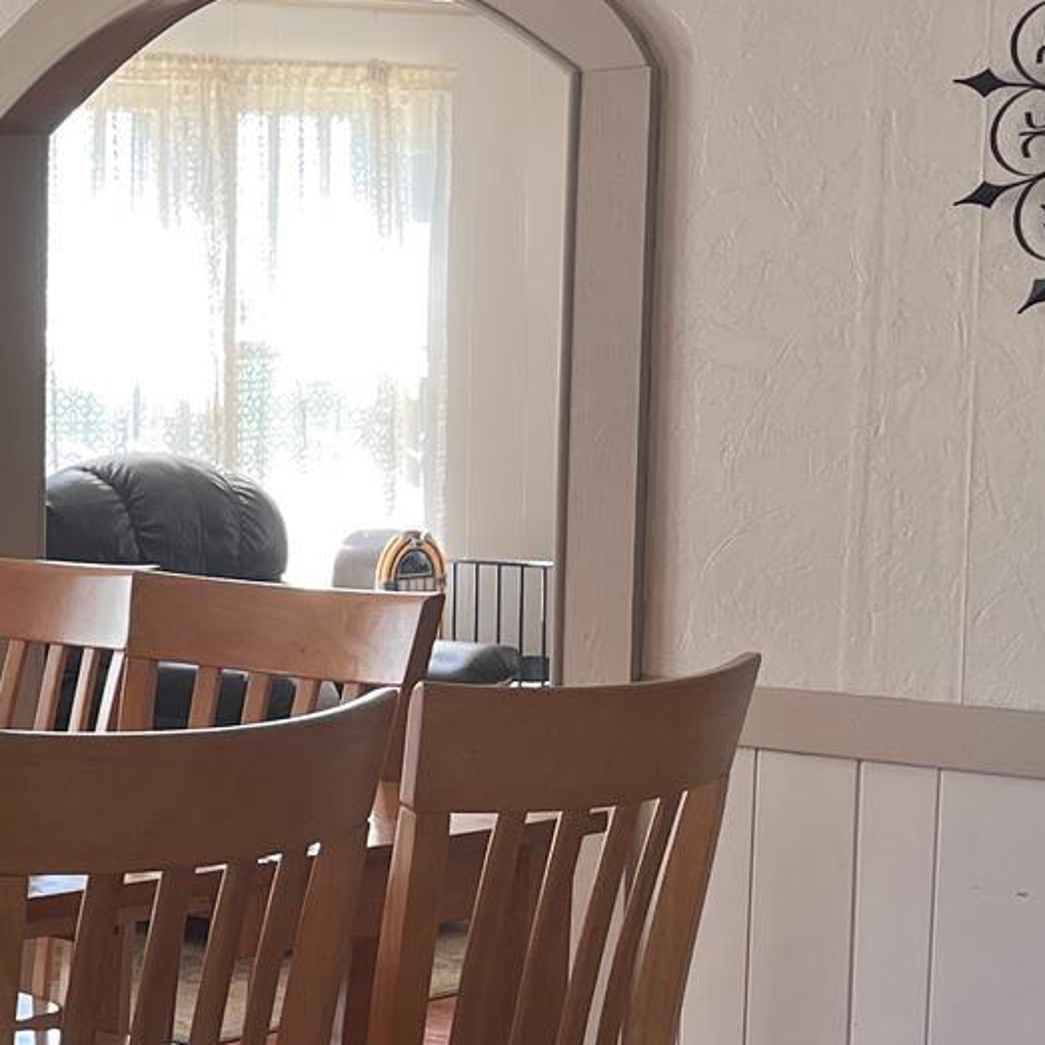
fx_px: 3074
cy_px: 761
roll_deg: +1.5
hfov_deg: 17.4
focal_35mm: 90
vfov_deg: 19.2
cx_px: -527
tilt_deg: -7.5
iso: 80
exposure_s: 1/121
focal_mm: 5.1
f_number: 1.6
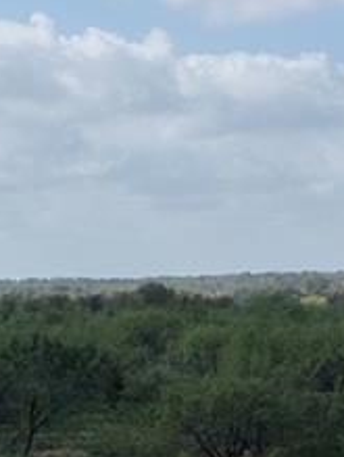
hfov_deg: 8.7
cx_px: -100
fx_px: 2220
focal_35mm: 168
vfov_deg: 11.1
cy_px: 762
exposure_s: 1/8000
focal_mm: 8.67
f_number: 1.8
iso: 400
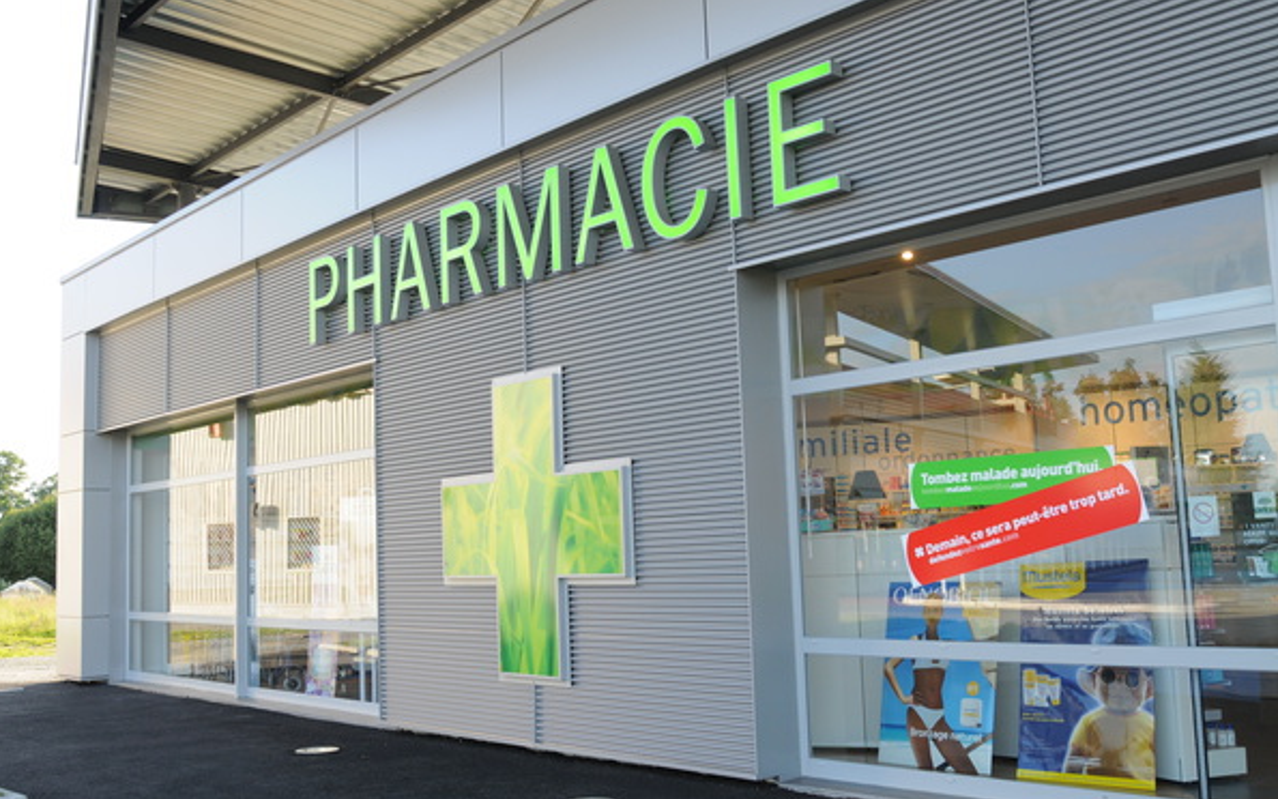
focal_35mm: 37
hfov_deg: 52.7
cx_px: 636
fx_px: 1289
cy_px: 388
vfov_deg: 34.4
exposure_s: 1/160
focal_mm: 24
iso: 400
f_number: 7.1
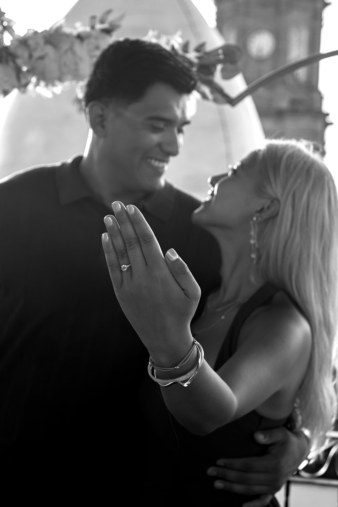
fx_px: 817
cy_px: 254
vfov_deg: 34.5
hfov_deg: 23.4
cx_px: 169
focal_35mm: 58
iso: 800
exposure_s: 1/80
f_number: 6.3
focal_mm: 58
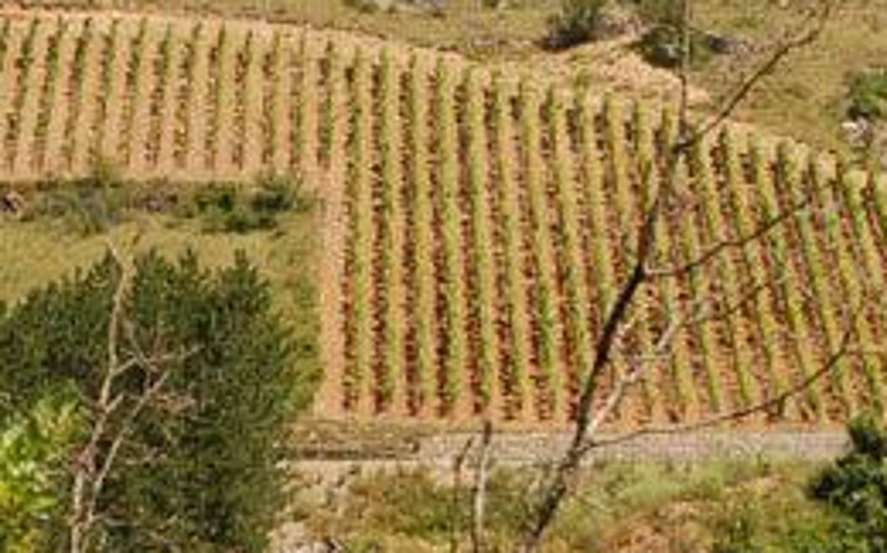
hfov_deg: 8.1
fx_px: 6245
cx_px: 600
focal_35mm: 259
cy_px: 242
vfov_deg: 5.1
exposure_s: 1/400
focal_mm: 55
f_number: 10
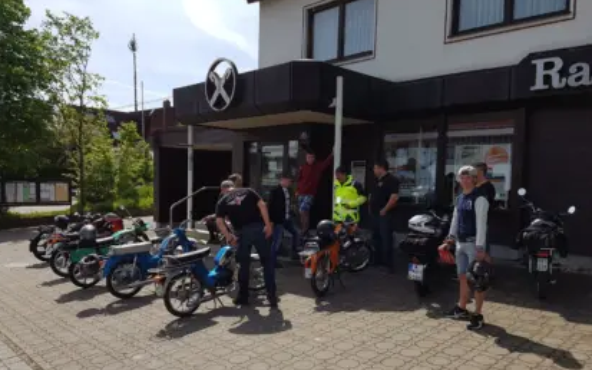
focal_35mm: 28
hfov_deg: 66.5
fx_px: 452
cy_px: 196
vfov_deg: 44.5
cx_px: 297
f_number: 1.7
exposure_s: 1/2864
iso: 50
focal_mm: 4.2
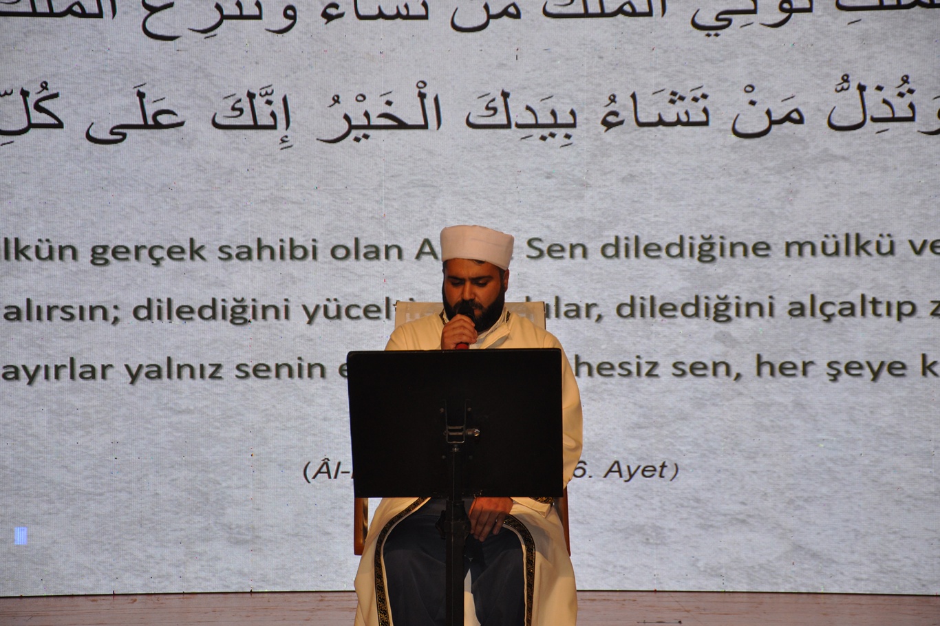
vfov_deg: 11.4
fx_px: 3132
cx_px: 470
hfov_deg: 17.1
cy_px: 313
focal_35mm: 120
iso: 500
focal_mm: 80
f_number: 5.3
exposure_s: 1/125
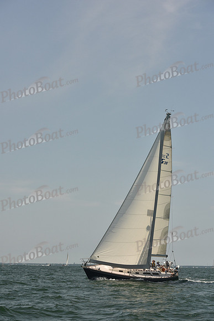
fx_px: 668
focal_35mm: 75
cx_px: 107
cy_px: 160
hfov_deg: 18.2
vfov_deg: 27.0
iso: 320
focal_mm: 75
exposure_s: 1/1000
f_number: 8
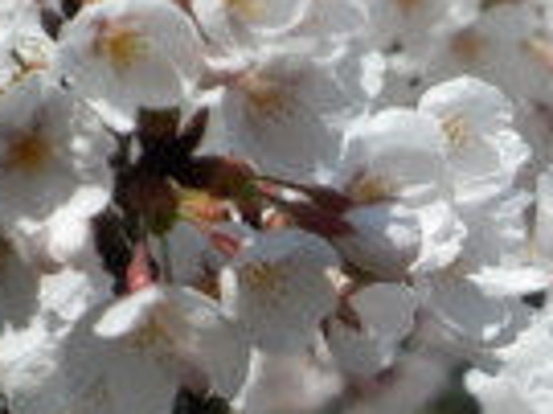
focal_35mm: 891
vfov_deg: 1.7
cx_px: 762
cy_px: 525
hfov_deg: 2.2
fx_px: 14221
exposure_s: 1/500
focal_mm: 47.3
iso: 80
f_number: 5.9
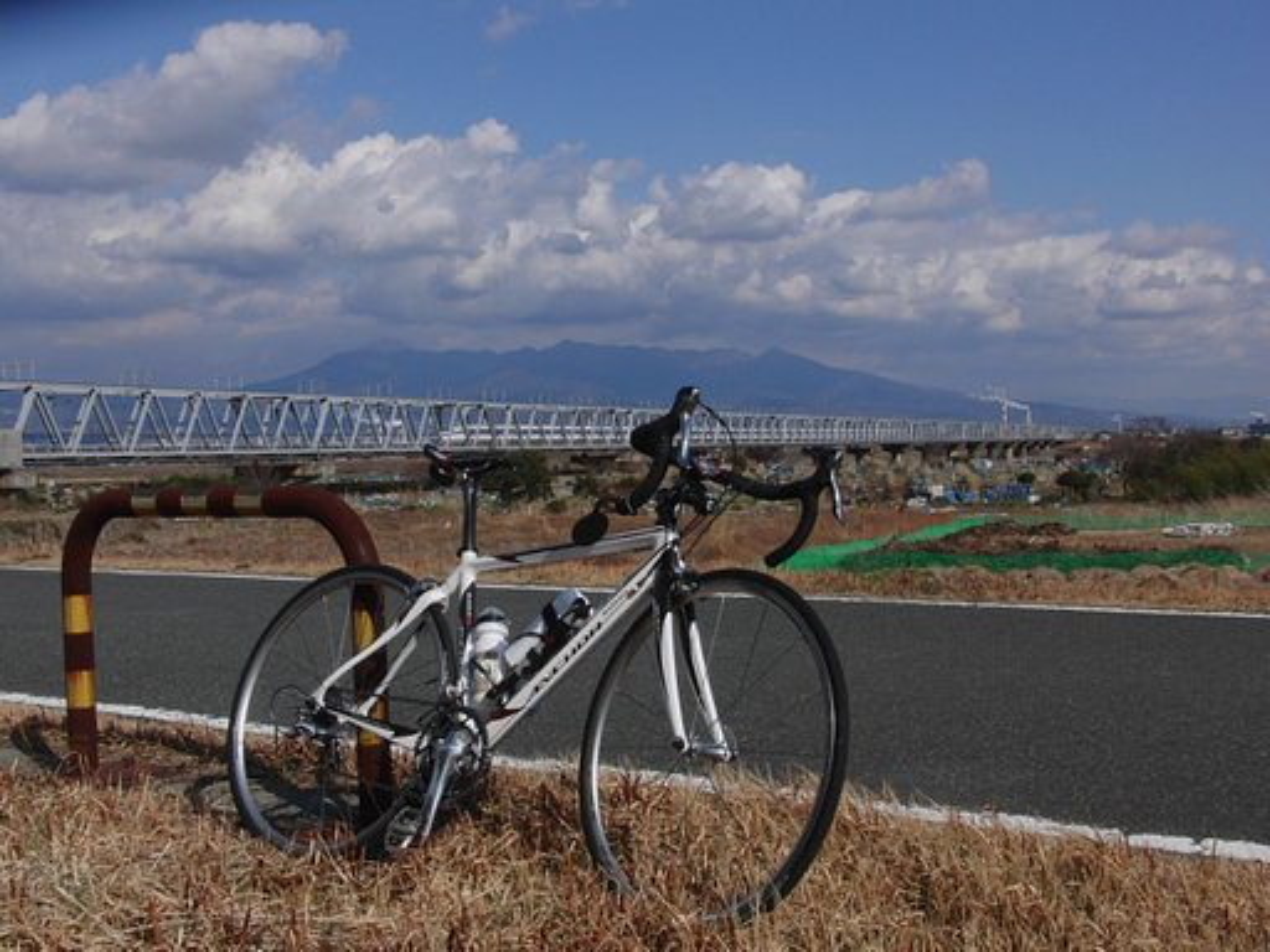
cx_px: 635
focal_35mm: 43
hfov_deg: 43.9
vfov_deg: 33.6
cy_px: 476
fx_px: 1578
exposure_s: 1/400
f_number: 8.8
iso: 100
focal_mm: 7.54
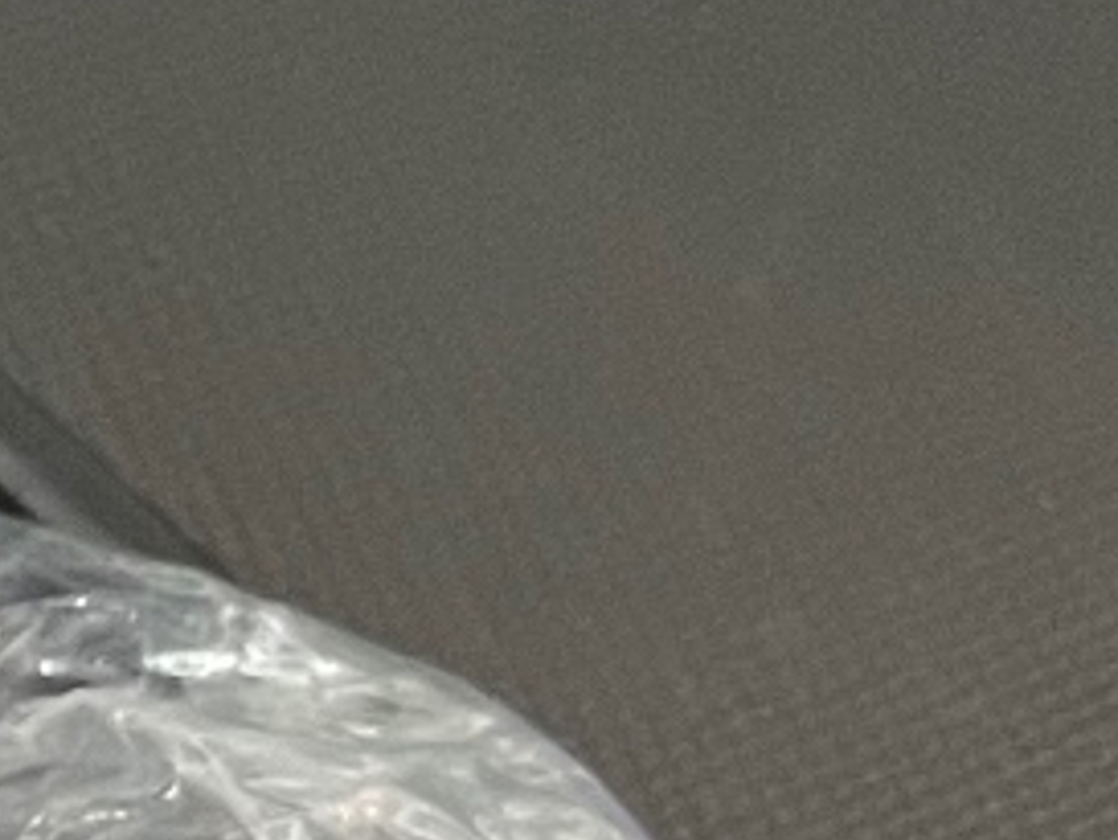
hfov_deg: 7.8
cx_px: -3006
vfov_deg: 7.6
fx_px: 6204
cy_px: 1348
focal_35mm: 192
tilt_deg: -56.2
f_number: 1.6
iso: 100
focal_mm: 4.2
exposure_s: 1/60
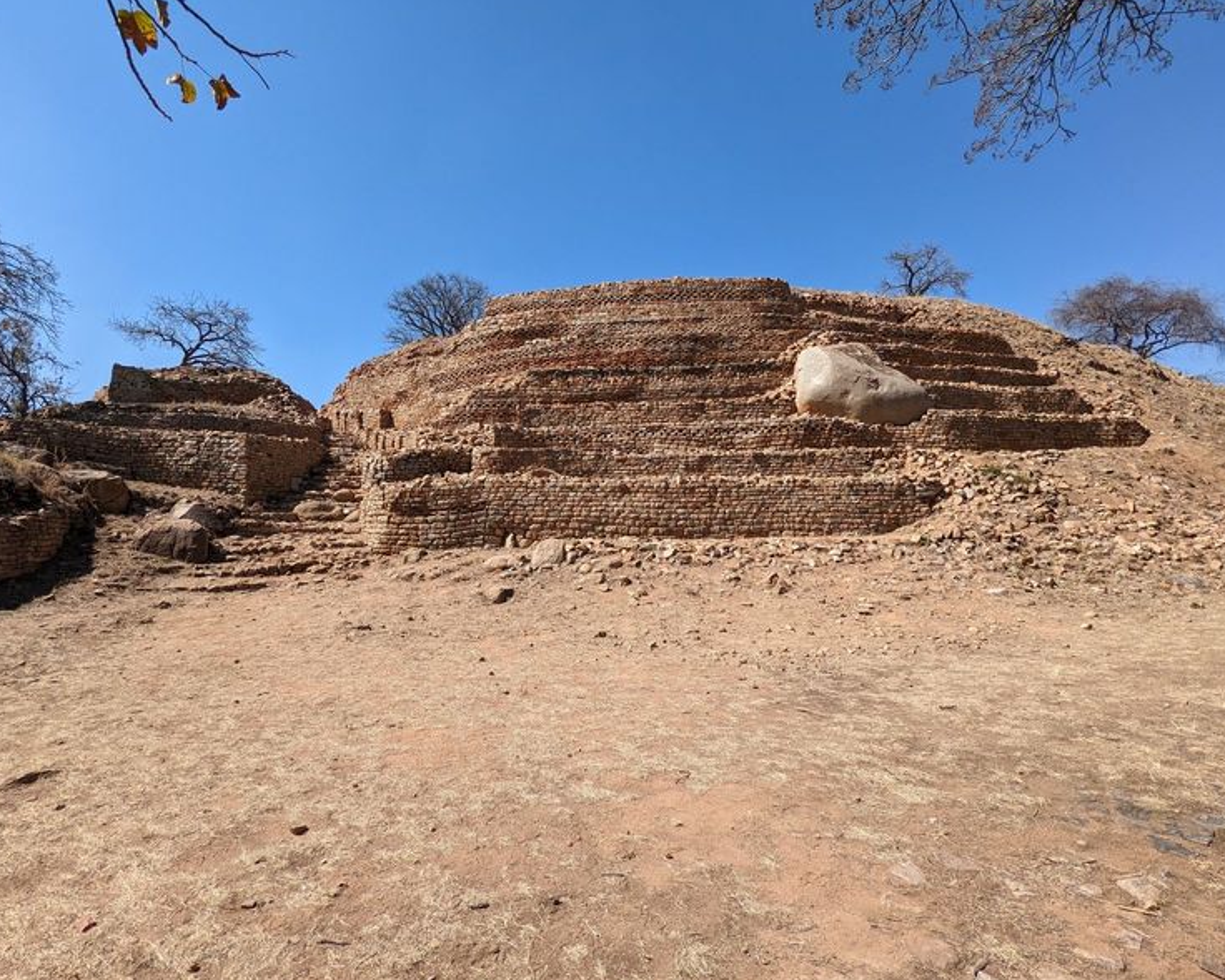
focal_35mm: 17
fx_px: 616
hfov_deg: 89.5
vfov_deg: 77.0
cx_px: 574
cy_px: 485
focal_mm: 2.35
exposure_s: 1/1239
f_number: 2.2
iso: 48
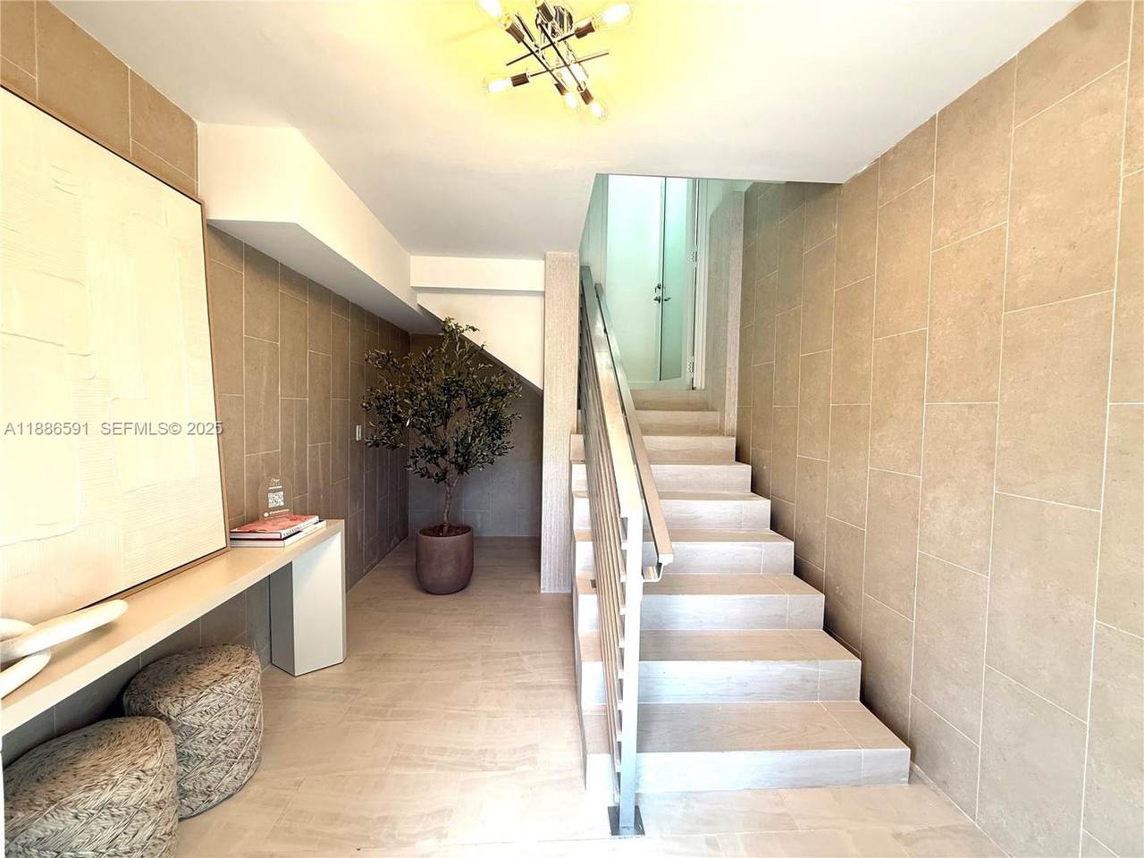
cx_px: 572
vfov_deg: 85.7
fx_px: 463
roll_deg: -1.2
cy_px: 429
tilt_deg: -1.8
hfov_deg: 102.1
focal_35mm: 14
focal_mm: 2.22
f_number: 2.2
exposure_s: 1/120
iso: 125
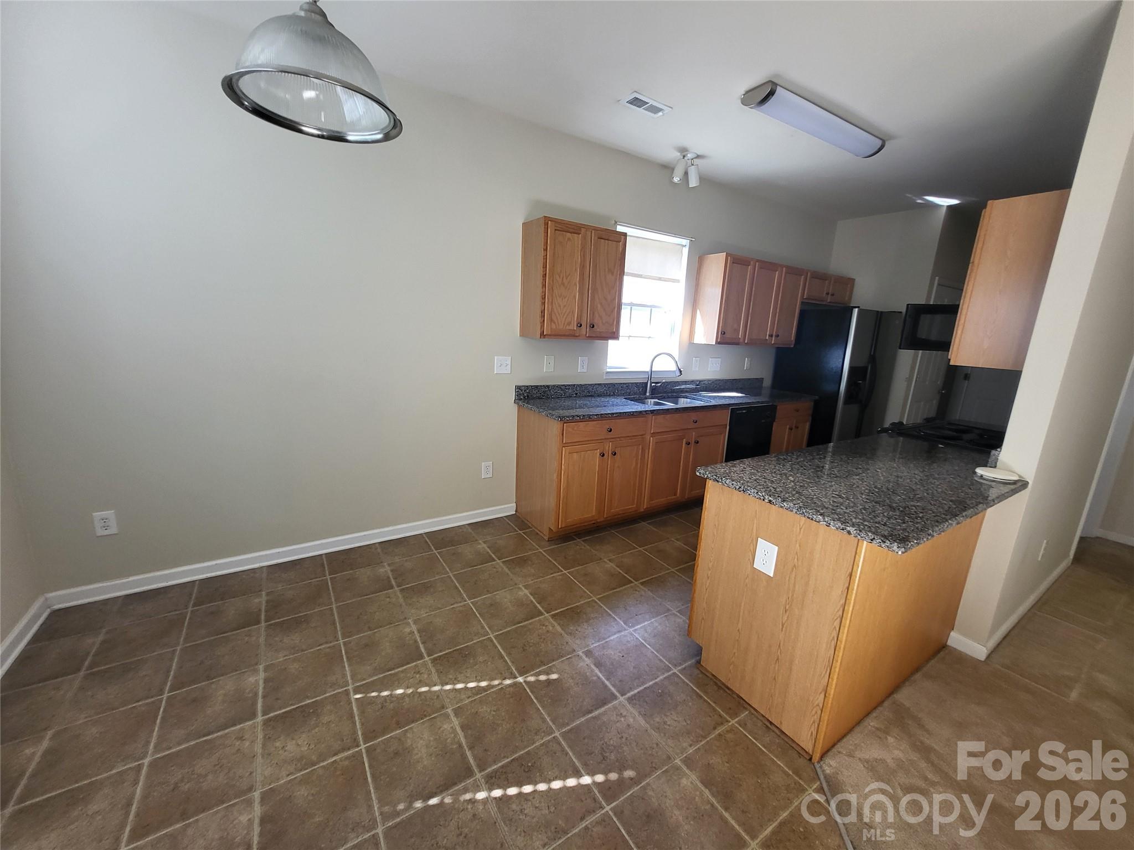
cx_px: 567
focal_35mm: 13
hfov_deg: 106.2
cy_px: 425
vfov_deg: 89.9
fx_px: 426
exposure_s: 1/60
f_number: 2.2
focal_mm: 1.74
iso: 100
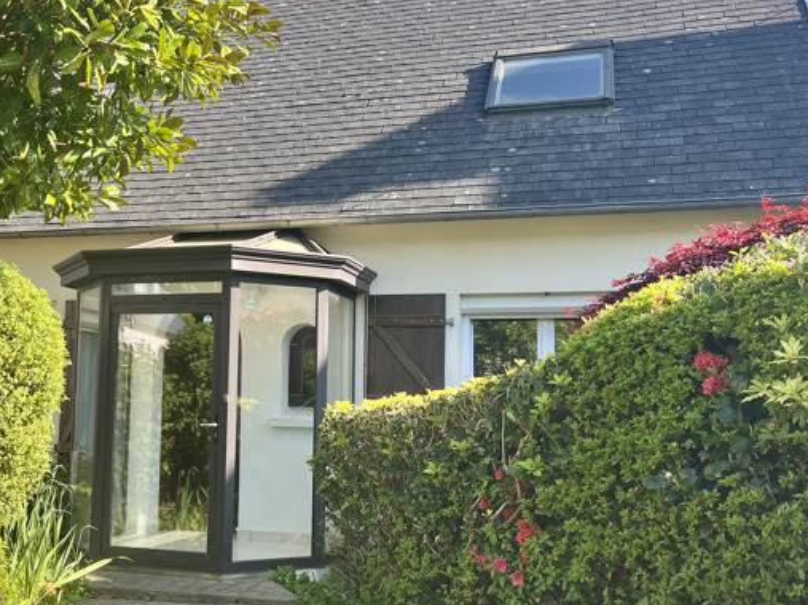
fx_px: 957
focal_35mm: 41
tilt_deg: +5.8
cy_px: 320
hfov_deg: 45.2
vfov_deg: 35.1
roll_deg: -0.9
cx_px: 277
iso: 50
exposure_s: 1/787
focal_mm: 5.1
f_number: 1.6
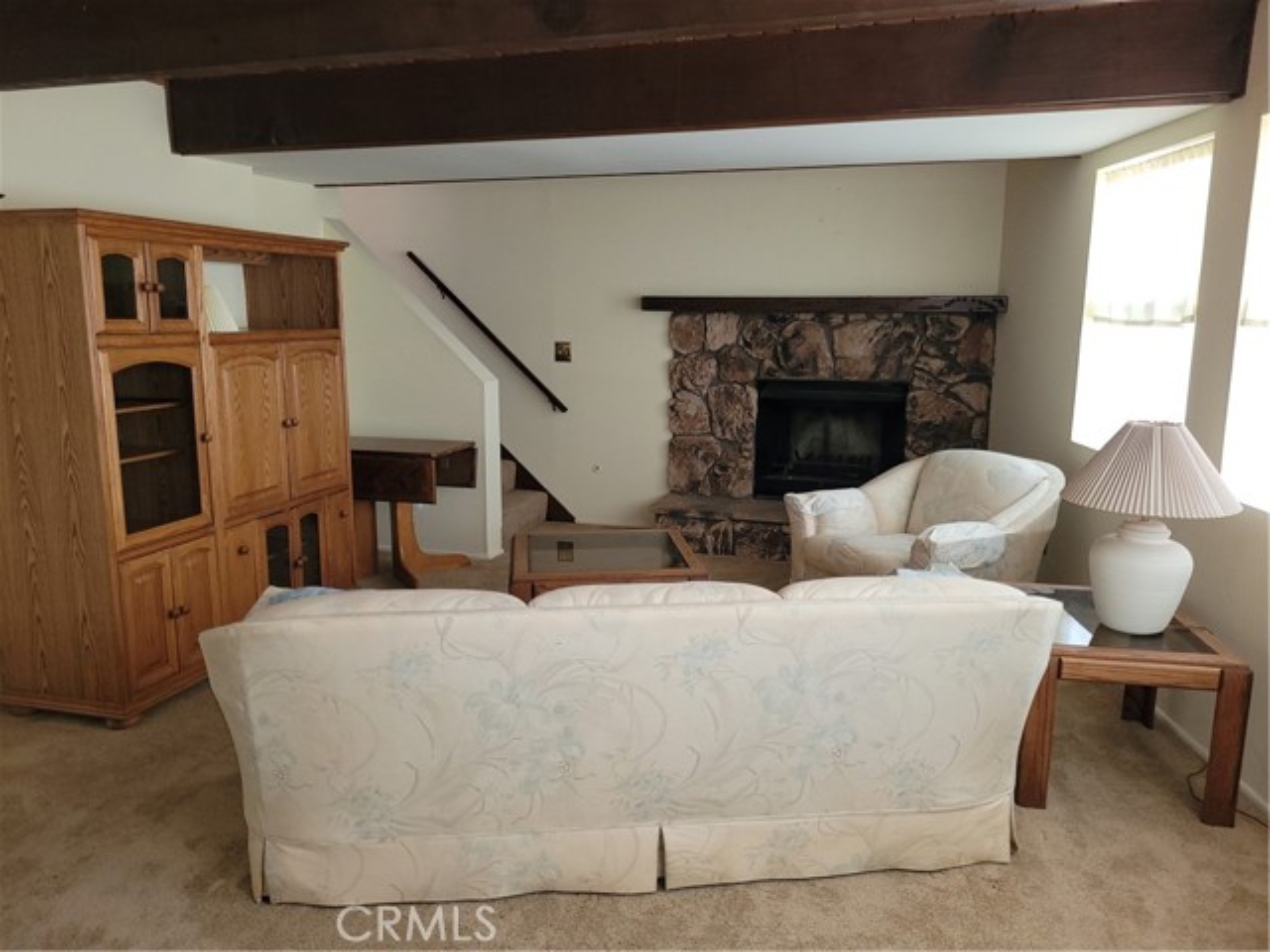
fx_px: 954
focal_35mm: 26
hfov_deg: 67.3
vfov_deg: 53.1
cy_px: 476
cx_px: 635
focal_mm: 5.4
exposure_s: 1/17
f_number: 1.8
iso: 160
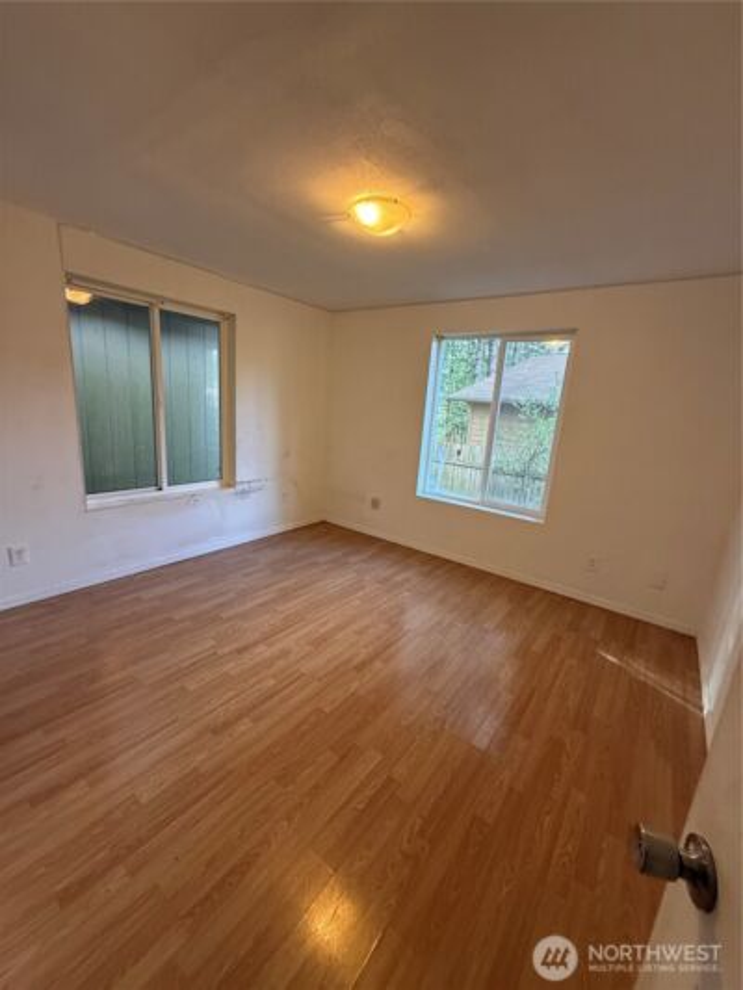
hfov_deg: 85.7
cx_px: 372
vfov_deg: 102.1
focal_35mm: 14
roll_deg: -3.7
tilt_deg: -13.5
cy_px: 495
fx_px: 401
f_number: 2.2
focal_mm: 2.22
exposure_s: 1/120
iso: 320
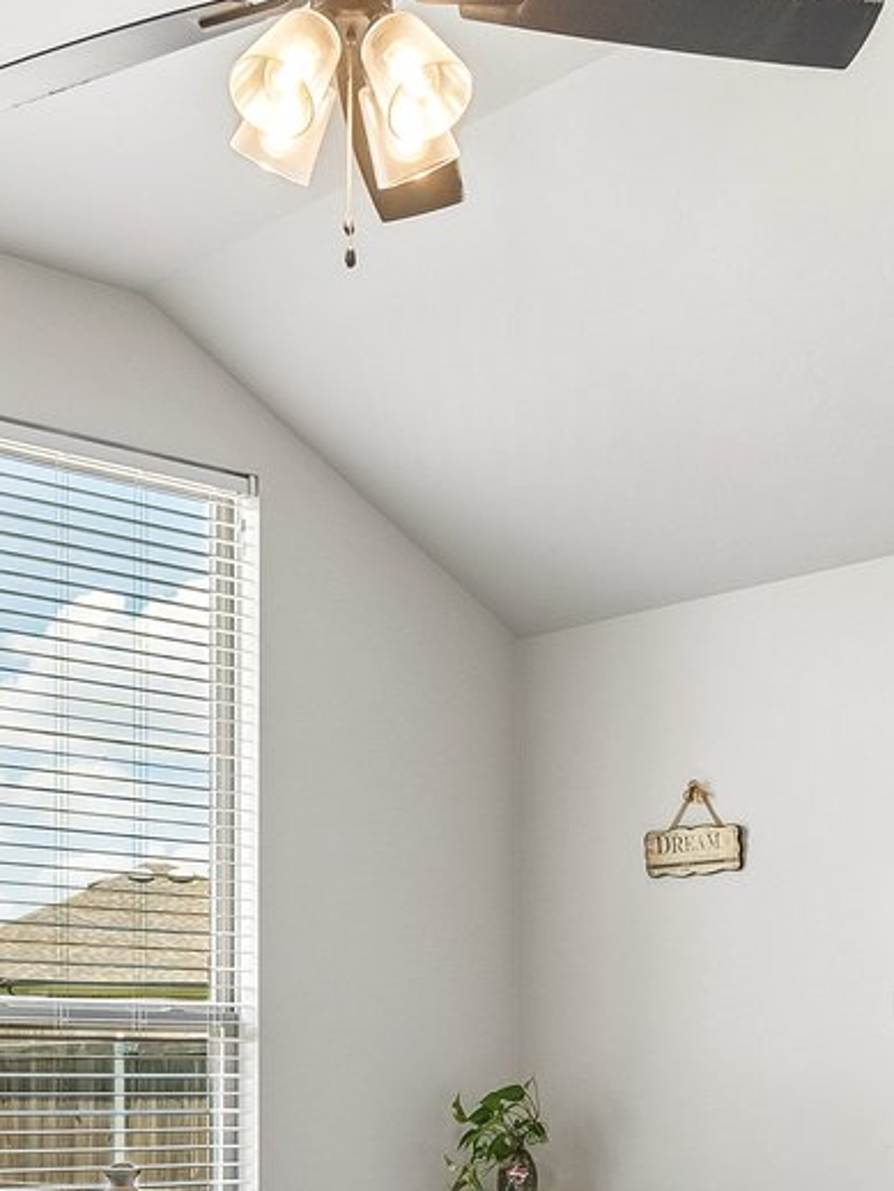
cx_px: 276
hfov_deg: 25.5
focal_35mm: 57
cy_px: 1114
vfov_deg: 31.8
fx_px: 1961
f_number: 6.3
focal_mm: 10
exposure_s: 1/60
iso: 200
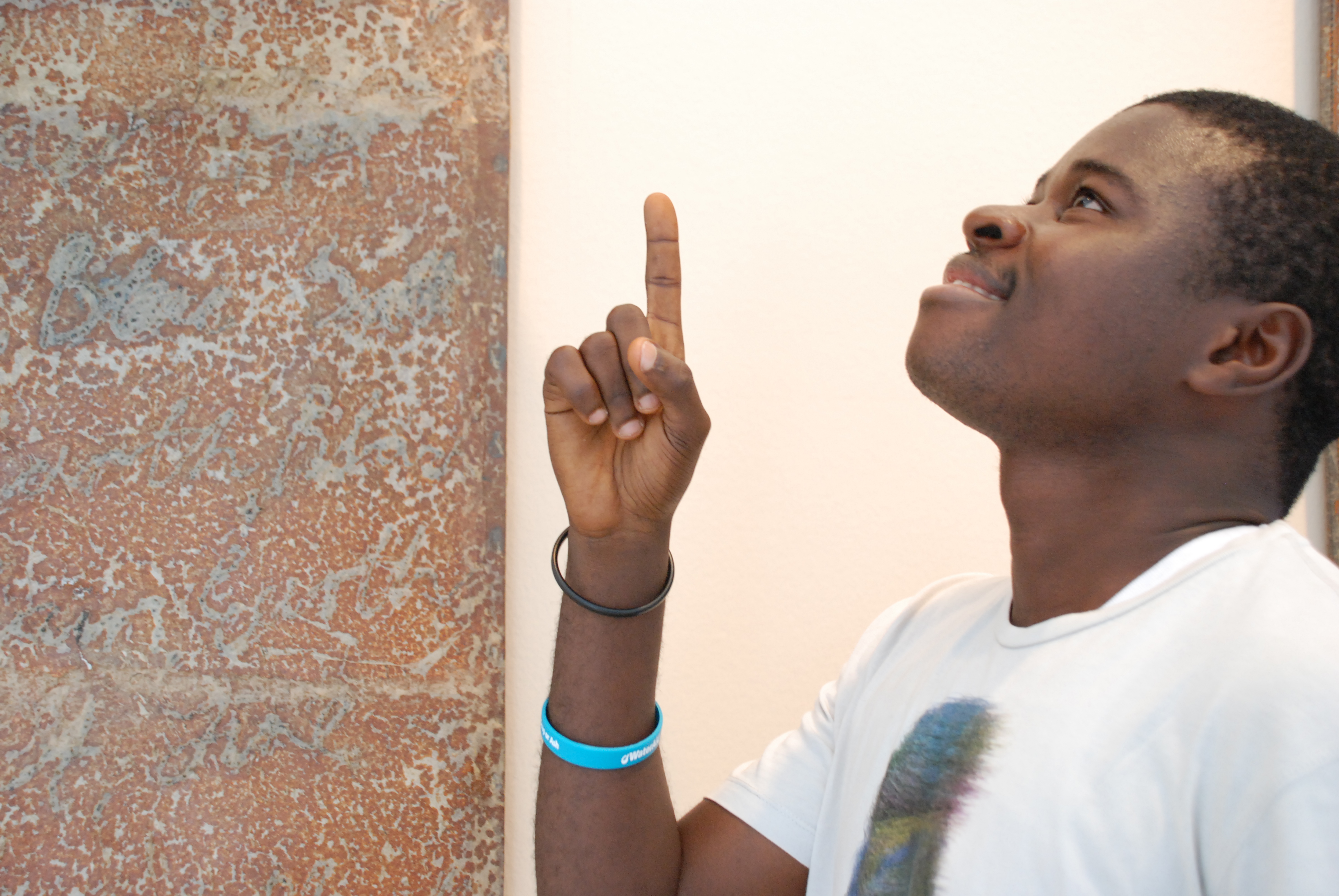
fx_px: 1732
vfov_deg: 29.0
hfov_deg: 42.3
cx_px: 670
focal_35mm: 46
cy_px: 448
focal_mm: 31
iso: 800
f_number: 4.5
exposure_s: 1/20
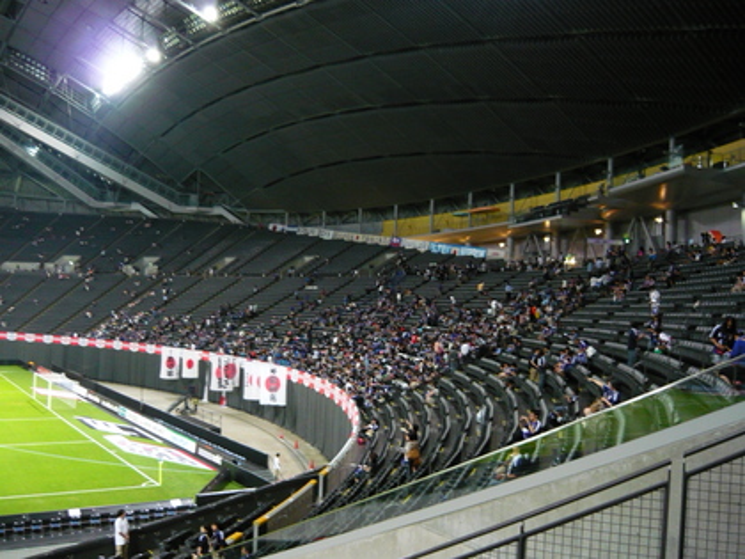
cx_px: 372
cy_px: 280
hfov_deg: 55.4
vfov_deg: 42.9
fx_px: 710
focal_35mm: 33
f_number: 2.8
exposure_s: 1/8
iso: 400
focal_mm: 5.5
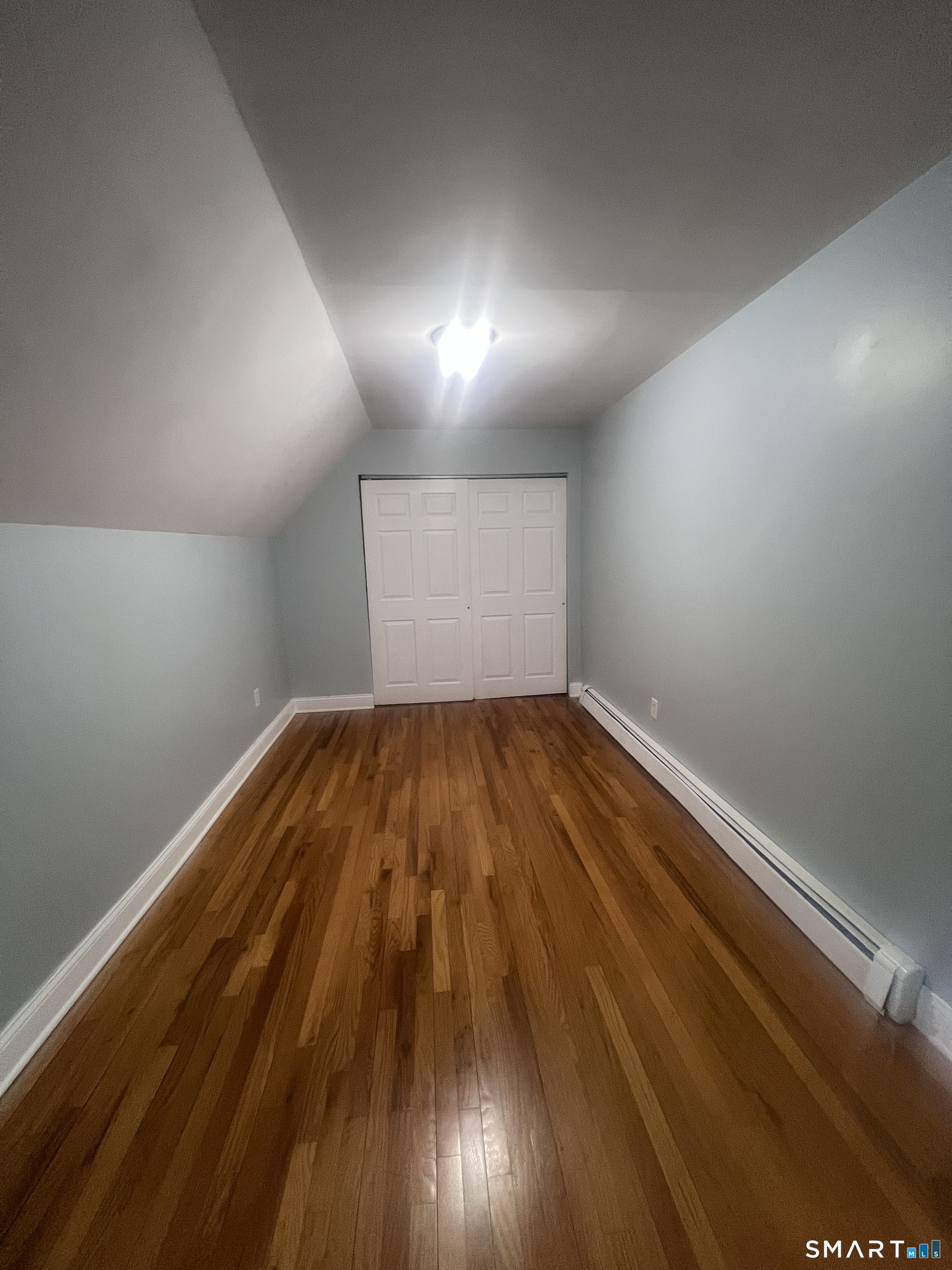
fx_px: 477
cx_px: 476
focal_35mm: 13
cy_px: 635
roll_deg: +1.6
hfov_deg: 89.9
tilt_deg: -9.2
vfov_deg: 106.2
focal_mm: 1.57
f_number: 1.8
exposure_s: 1/60
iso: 320
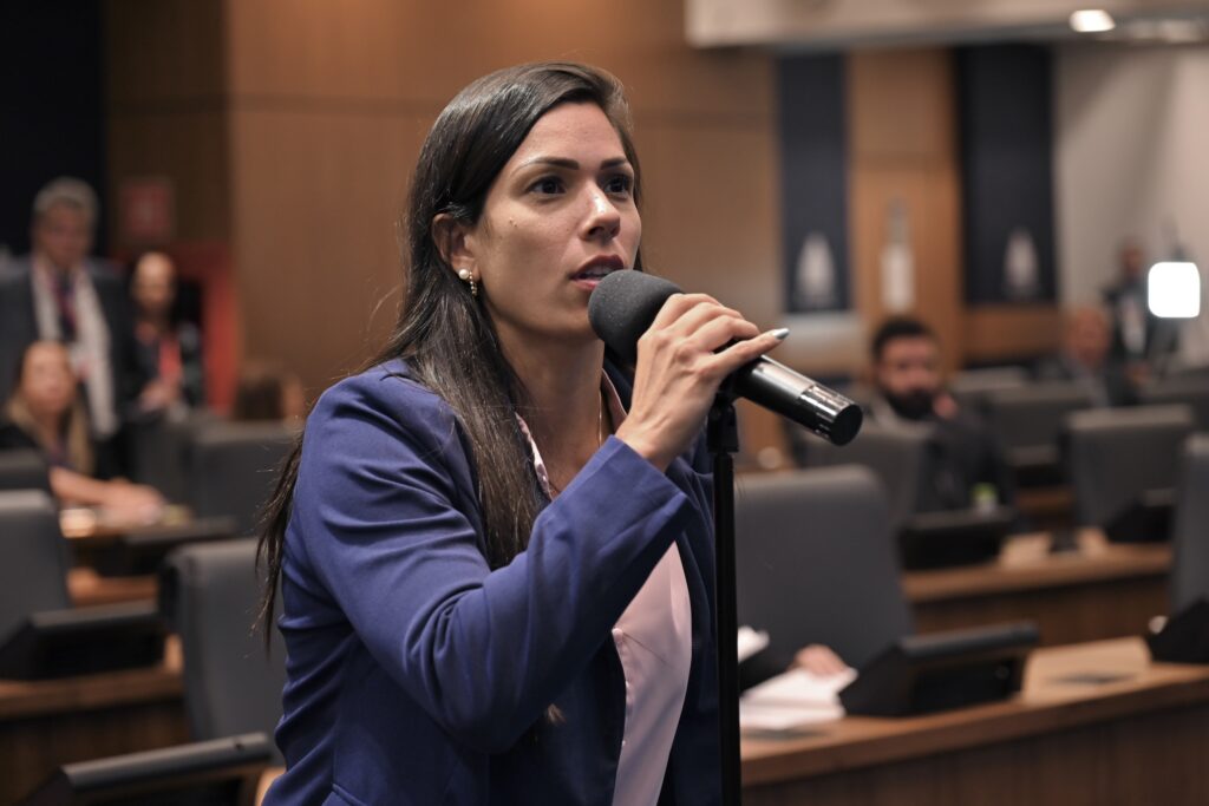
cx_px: 604
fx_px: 3224
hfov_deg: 21.2
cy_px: 403
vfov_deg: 14.3
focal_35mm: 96
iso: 800
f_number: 4
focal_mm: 96
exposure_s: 1/80
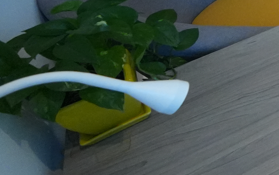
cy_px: -91
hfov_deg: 17.4
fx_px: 535
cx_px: 598
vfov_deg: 16.7
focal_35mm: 70
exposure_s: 1/400
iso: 3200
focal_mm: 10.5
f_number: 4
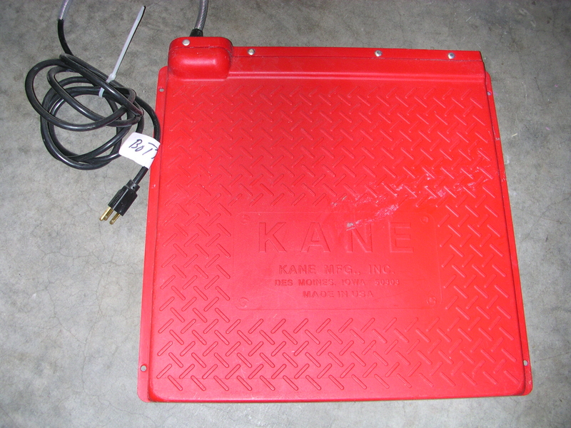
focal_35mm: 37
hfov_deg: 50.1
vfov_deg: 38.7
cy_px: 214
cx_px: 286
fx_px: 610
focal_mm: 5.6
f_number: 2.7
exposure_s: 1/60
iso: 100
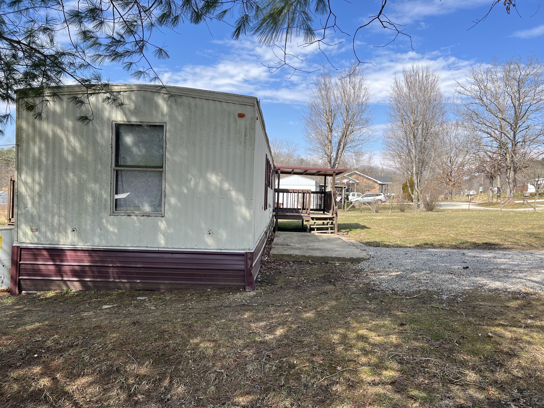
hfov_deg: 67.3
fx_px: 409
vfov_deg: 53.1
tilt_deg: -1.4
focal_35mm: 26
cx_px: 272
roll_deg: -1.5
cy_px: 204
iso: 50
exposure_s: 1/797
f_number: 1.5
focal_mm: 5.7
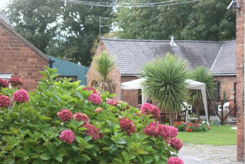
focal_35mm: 75
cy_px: 82
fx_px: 511
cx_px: 122
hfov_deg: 27.0
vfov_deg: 18.2
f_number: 5.6
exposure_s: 1/80
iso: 160
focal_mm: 50
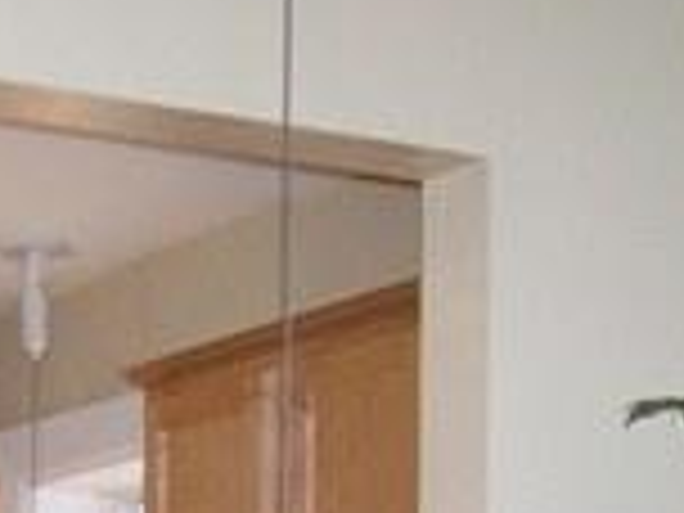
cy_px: 936
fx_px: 3003
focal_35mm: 152
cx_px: -126
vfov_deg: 9.3
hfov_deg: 12.7
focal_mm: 6
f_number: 2.7
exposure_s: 1/64
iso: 140
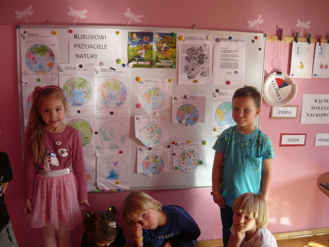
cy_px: 124
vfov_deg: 42.9
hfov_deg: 55.4
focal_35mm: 33
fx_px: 314
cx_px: 164
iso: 100
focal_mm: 5.5
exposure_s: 1/100
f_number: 2.8
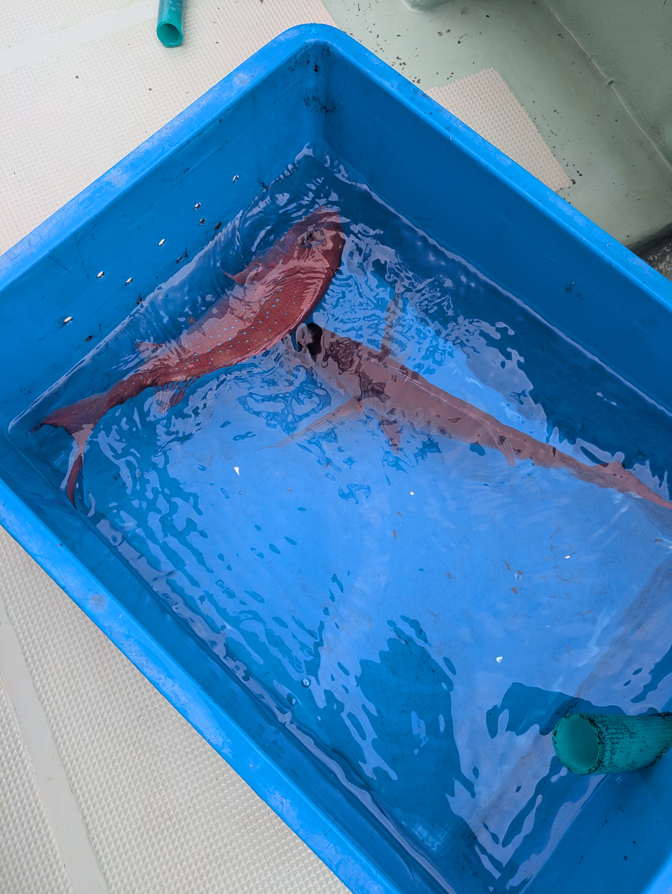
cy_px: 447
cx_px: 336
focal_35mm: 25
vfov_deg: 69.4
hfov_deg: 54.9
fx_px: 647
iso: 44
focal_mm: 5.43
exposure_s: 1/461
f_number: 1.89
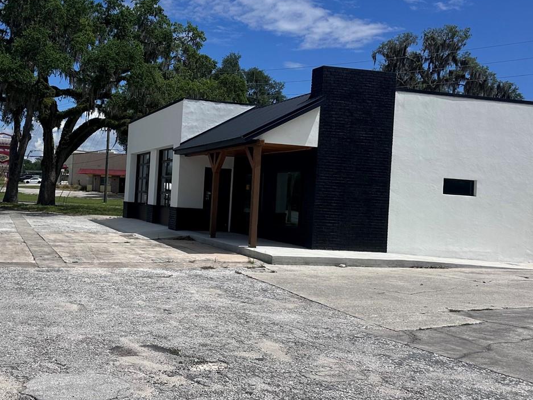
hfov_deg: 44.5
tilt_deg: +2.1
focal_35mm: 41
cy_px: 197
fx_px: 631
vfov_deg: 35.1
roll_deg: -3.5
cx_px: 146
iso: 80
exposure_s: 1/10753
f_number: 1.78
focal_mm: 6.86
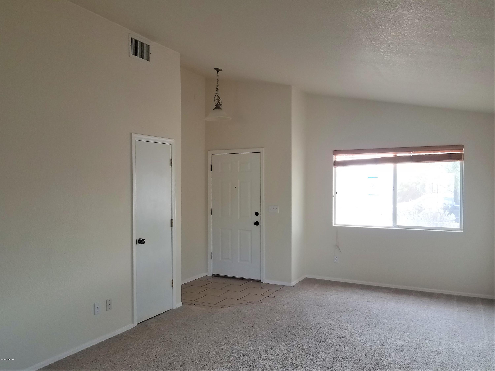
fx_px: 372
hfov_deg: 67.3
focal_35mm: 26
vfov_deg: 53.1
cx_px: 248
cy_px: 186
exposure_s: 1/60
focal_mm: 4.2
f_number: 1.7
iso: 64
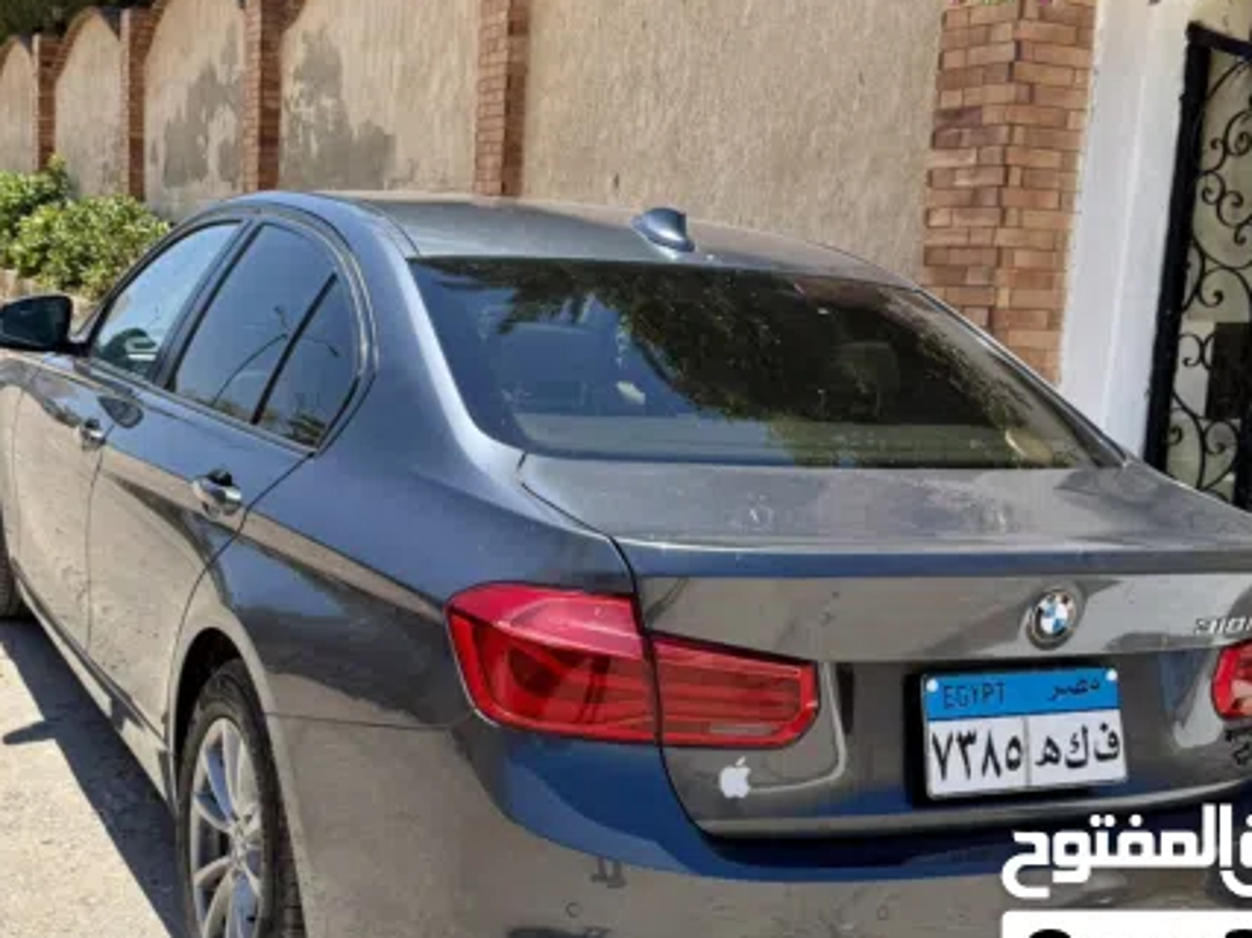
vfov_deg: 39.5
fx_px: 1302
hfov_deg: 51.3
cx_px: 560
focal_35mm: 36
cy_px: 381
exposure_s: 1/4167
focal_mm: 6.76
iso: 80
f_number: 1.78
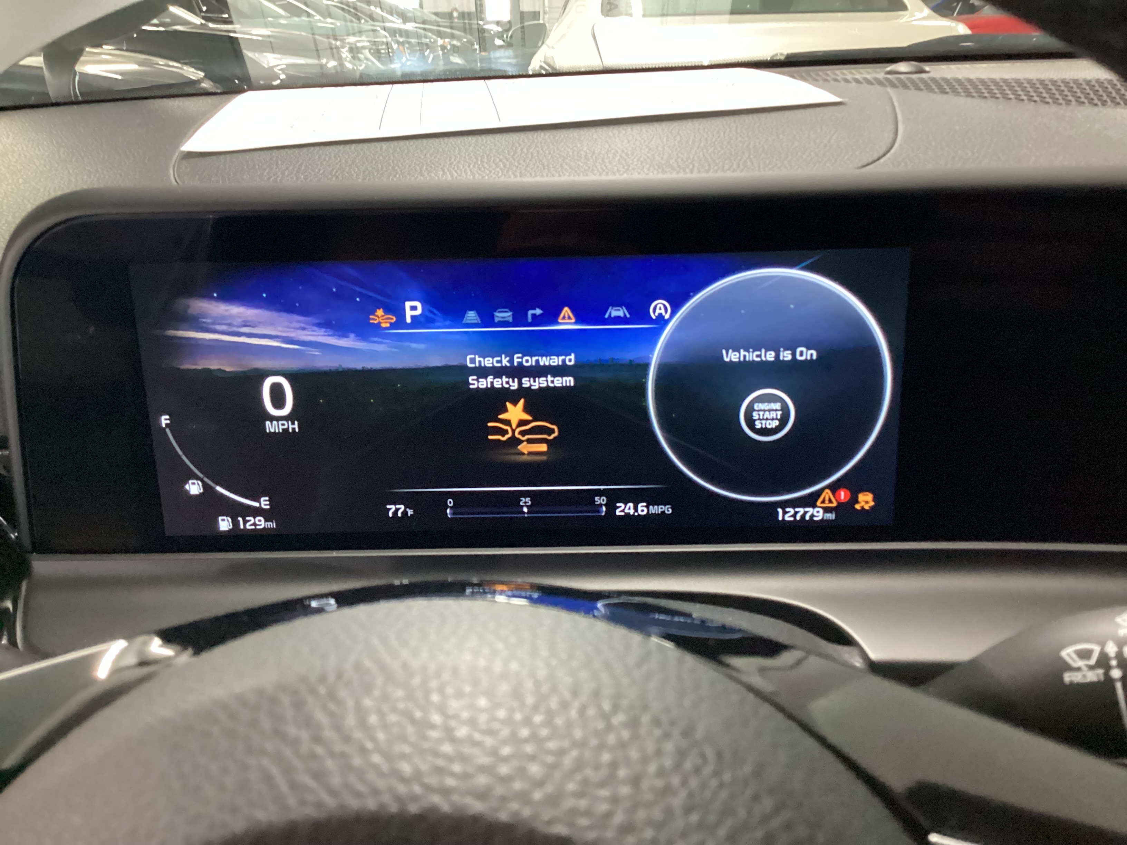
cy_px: 422
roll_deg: +0.0
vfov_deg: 45.4
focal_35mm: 31
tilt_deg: -24.0
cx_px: 564
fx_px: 1009
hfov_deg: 58.4
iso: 640
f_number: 2.4
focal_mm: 3.3
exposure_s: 1/30
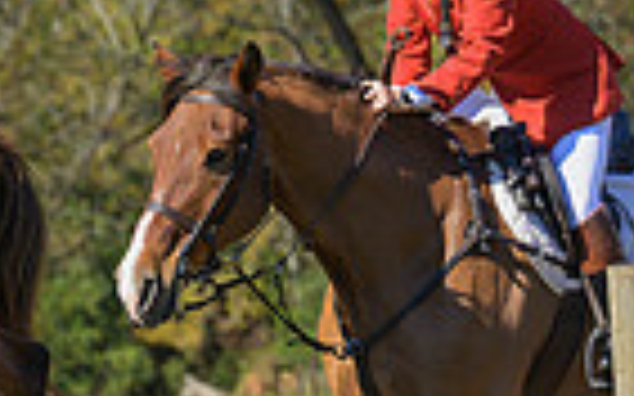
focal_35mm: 527
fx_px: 9102
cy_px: -43
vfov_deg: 2.5
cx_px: -446
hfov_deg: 4.0
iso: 200
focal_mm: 120
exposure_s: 1/1000
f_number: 4
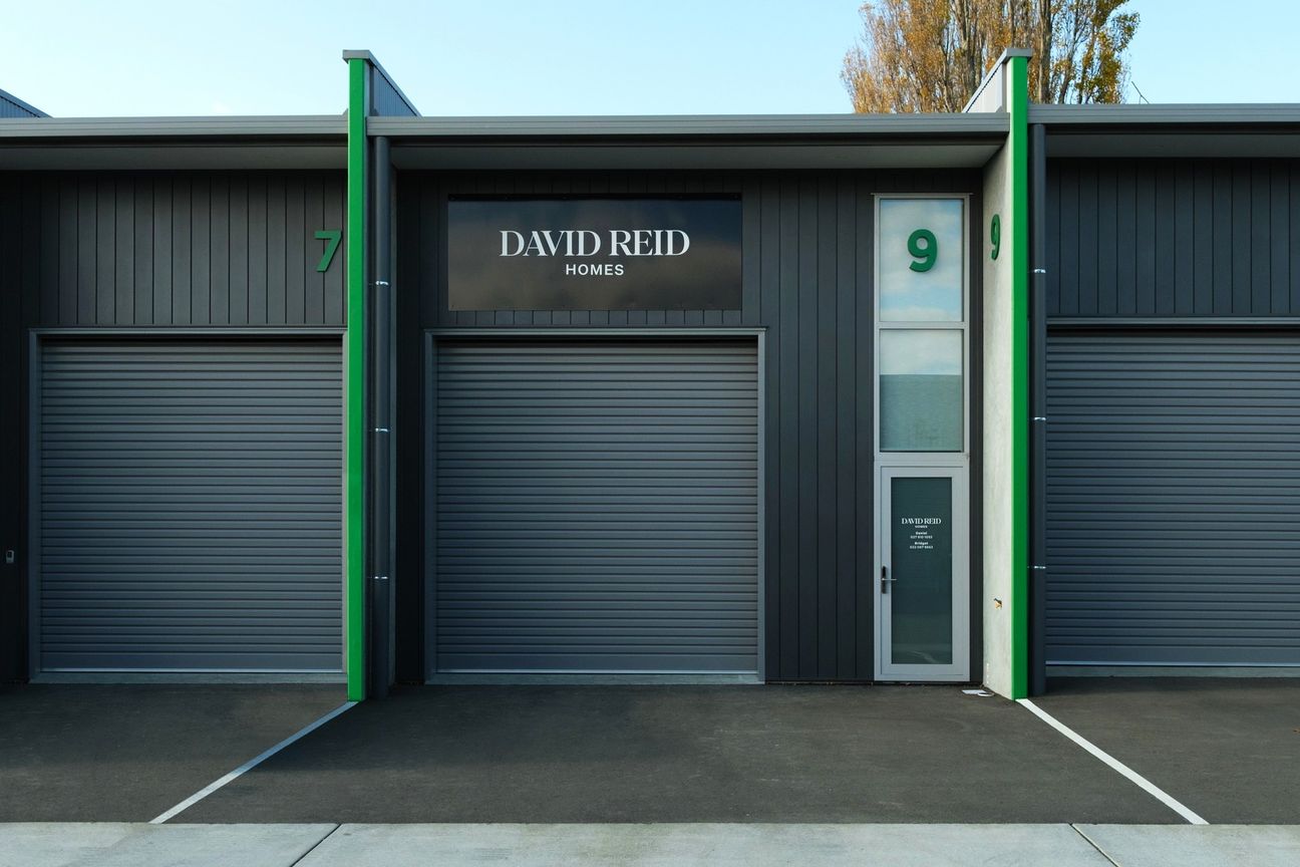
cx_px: 650
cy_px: 434
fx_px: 867
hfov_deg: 73.7
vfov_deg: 53.1
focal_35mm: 24
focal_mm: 16.1
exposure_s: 1/600
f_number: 5.6
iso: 400
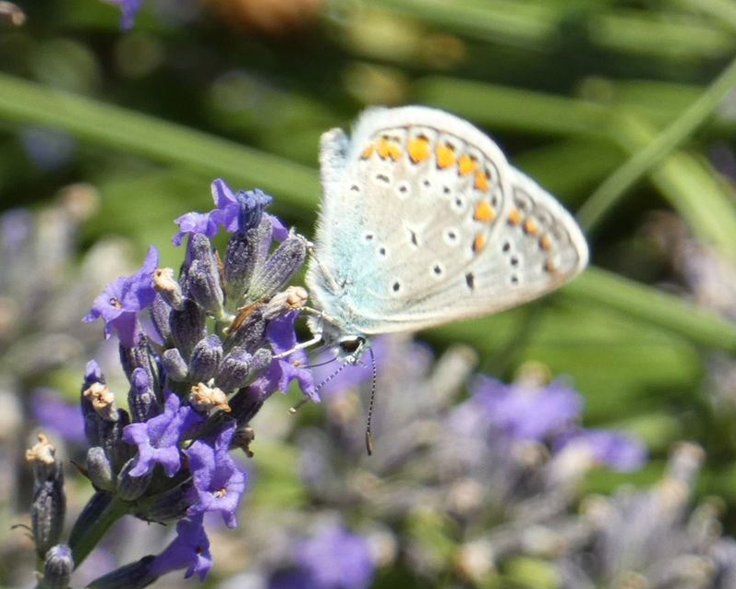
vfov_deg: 3.2
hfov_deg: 3.9
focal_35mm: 490
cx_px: 349
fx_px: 10676
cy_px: 294
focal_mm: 84
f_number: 5.6
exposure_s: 1/100
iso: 80
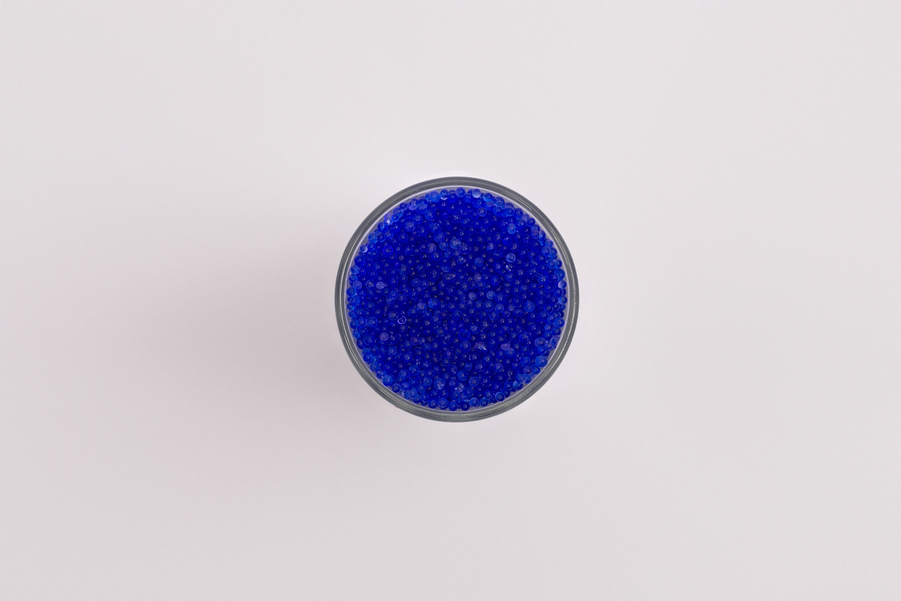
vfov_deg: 27.0
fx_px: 1252
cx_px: 450
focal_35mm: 50
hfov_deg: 39.6
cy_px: 300
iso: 320
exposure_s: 1/100
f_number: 6.3
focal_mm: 50
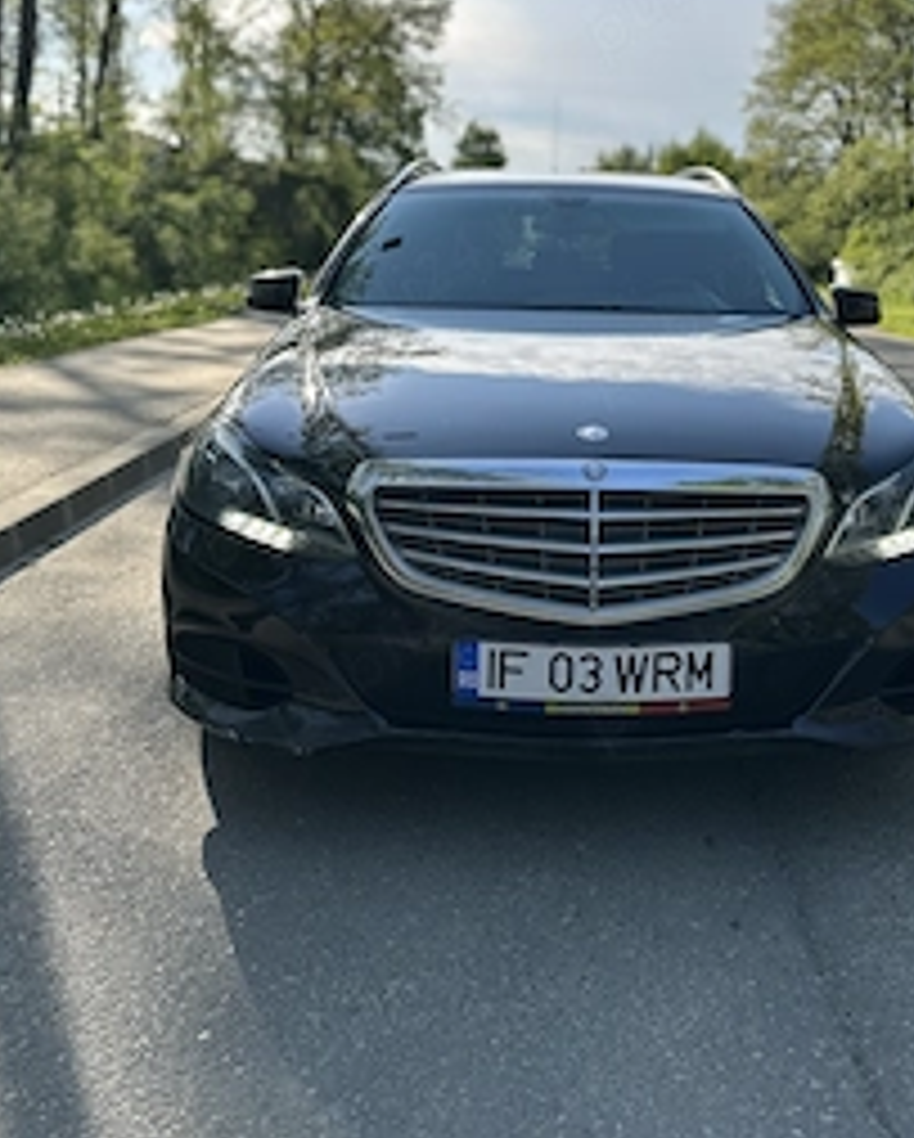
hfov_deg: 39.9
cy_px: 364
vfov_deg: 48.1
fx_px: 1249
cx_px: 572
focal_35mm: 37
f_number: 1.78
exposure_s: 1/1412
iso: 80
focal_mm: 6.86
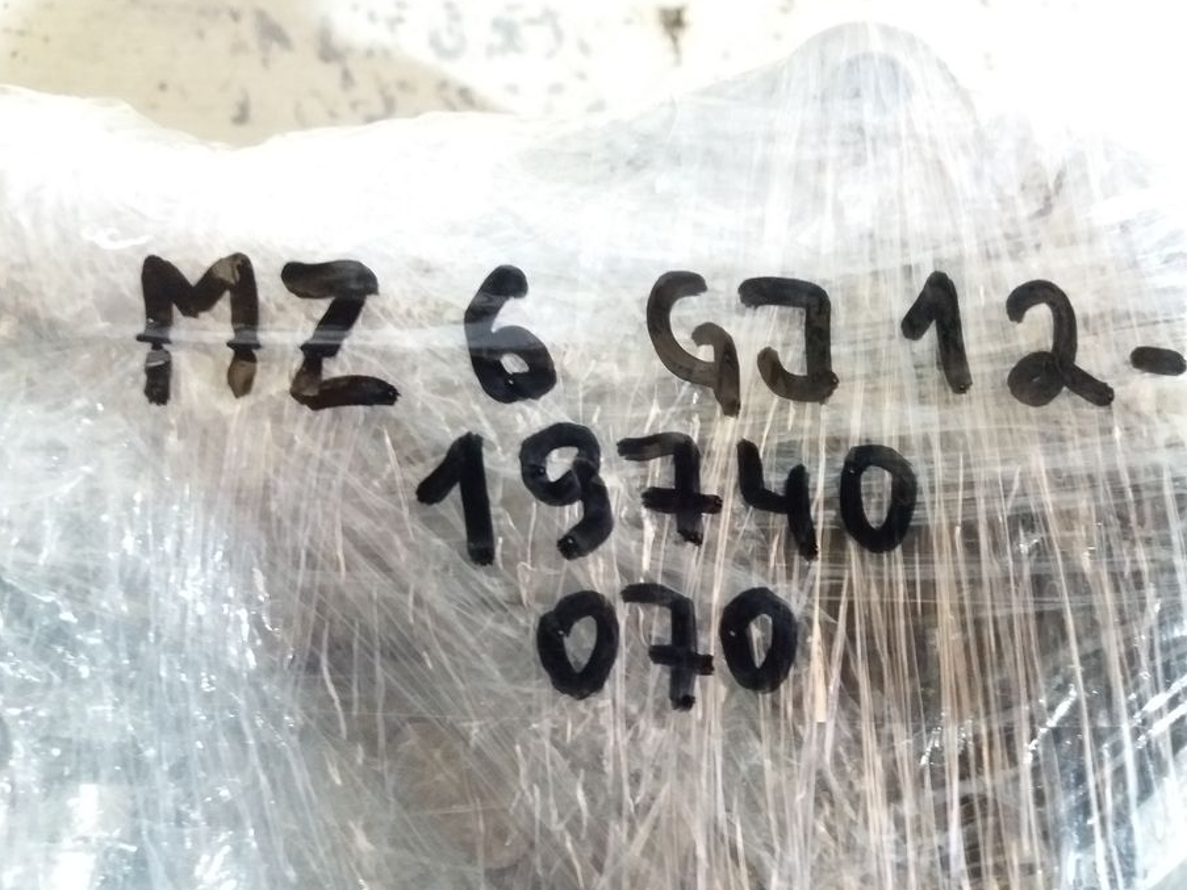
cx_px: 624
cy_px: 465
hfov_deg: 58.3
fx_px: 1063
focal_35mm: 31
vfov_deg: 45.4
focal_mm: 3.7
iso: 500
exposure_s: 1/17
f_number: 1.9
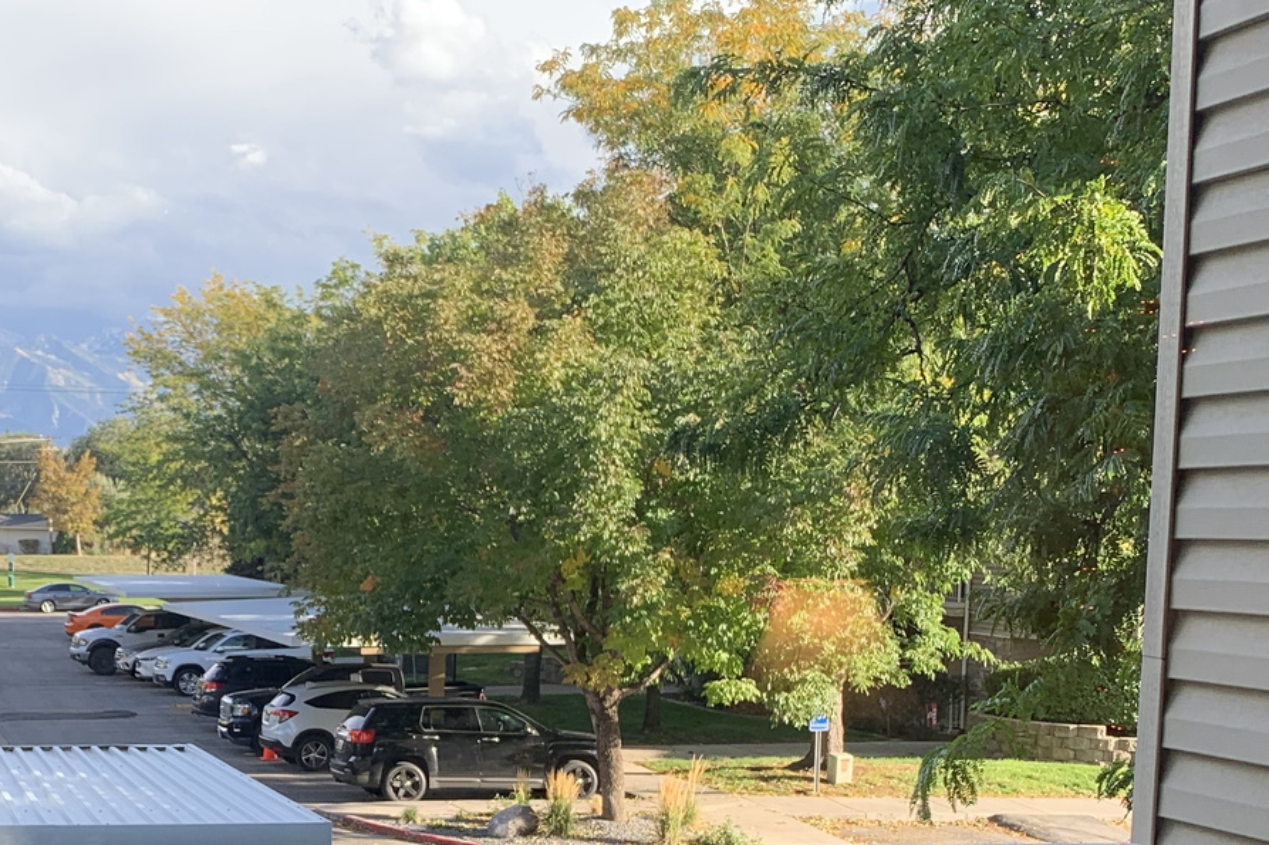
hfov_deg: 31.5
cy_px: 765
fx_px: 2185
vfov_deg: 21.4
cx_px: 246
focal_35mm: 62
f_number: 1.8
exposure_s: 1/279
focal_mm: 4.25
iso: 25
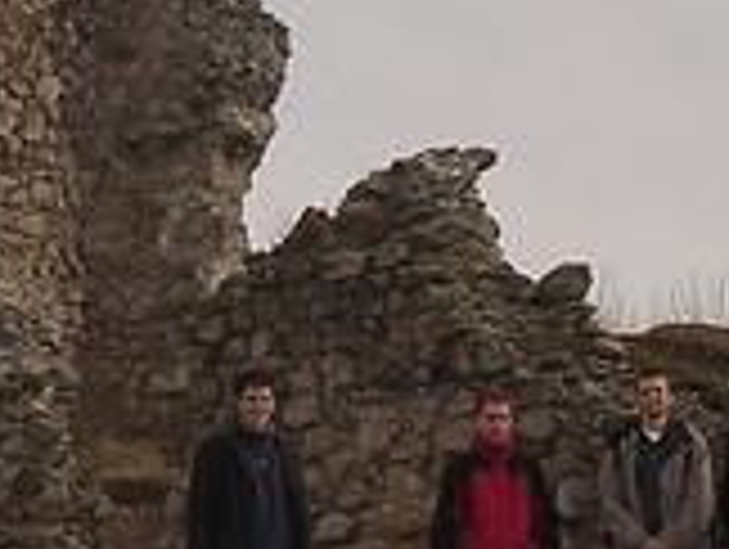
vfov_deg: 9.8
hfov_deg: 13.1
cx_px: 166
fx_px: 3164
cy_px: -81
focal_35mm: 150
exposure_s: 1/451
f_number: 5.6
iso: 100
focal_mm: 5.8
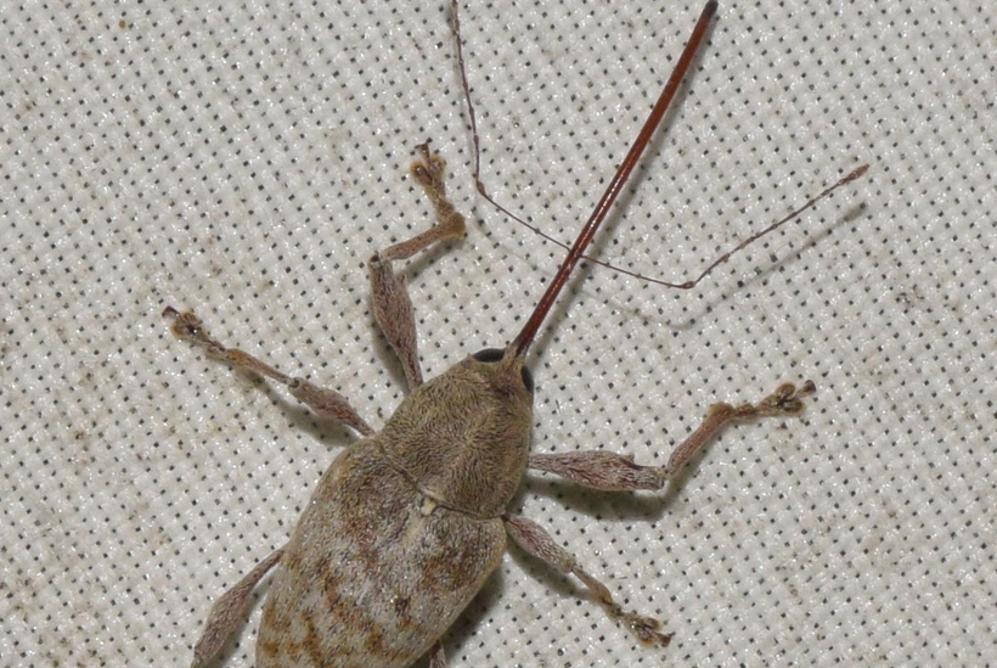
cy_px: 366
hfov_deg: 8.4
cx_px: 519
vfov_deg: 5.6
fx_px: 6794
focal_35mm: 245
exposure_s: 1/160
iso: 500
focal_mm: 140
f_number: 14
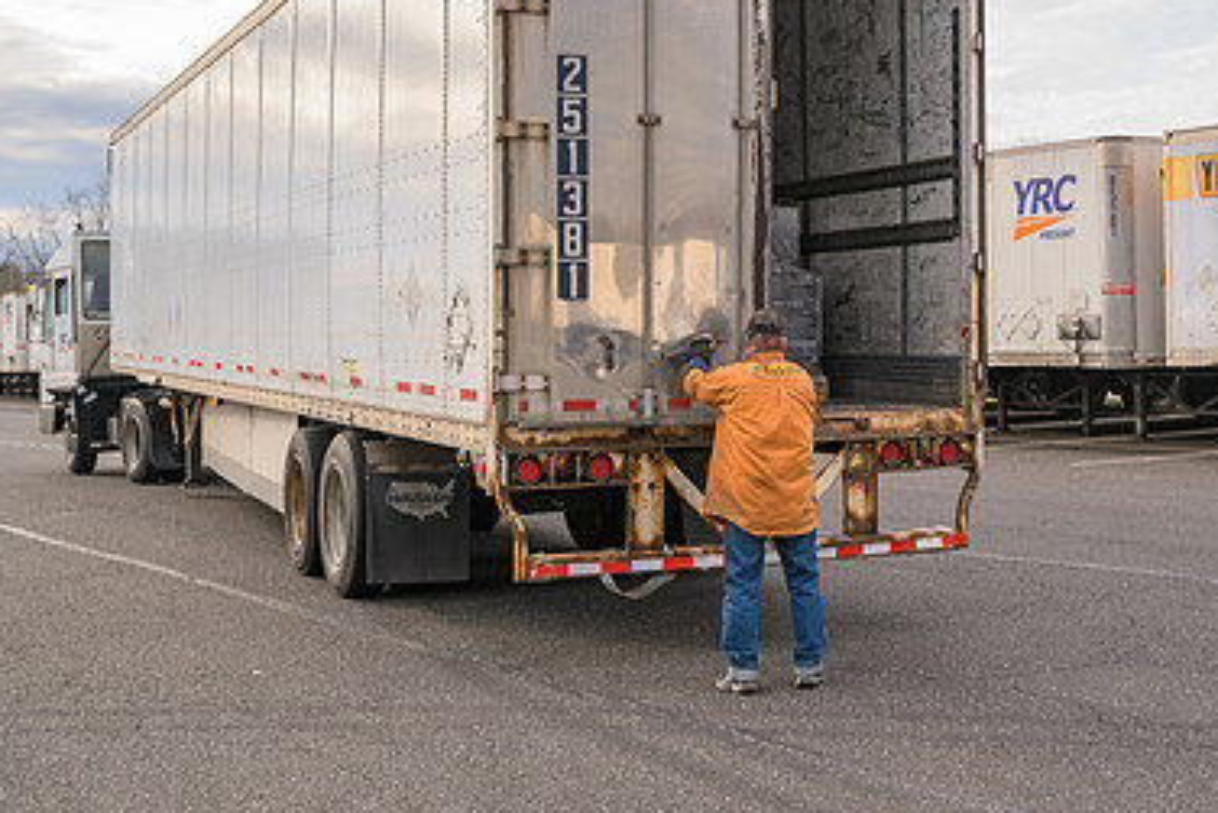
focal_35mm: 54
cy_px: 300
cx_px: 858
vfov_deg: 25.0
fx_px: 1828
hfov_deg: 36.3
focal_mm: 35
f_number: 4
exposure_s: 1/160
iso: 64
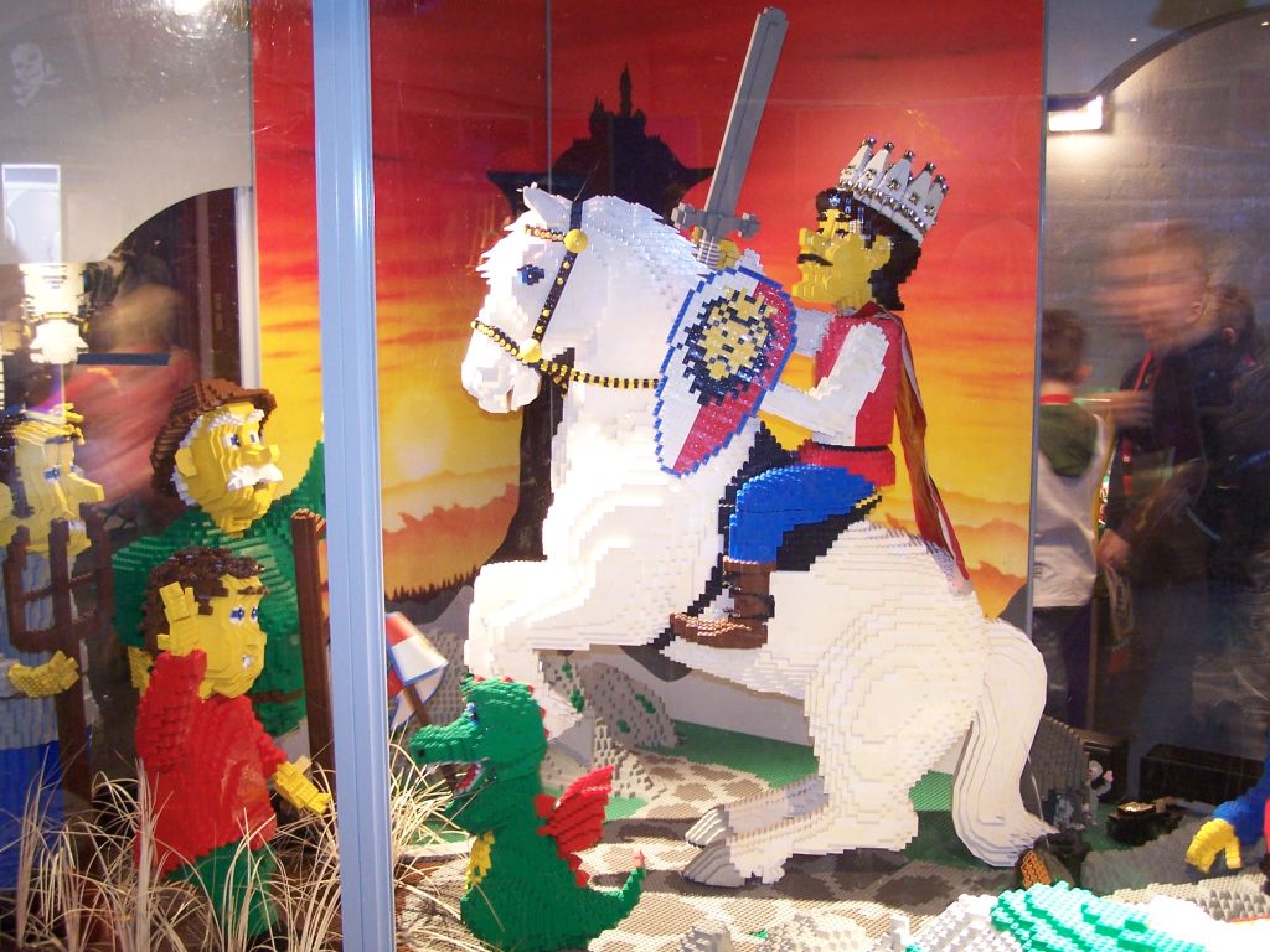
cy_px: 476
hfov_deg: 39.7
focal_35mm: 48
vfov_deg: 30.3
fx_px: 1761
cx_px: 635
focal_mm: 8
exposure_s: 1/6
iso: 140
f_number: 3
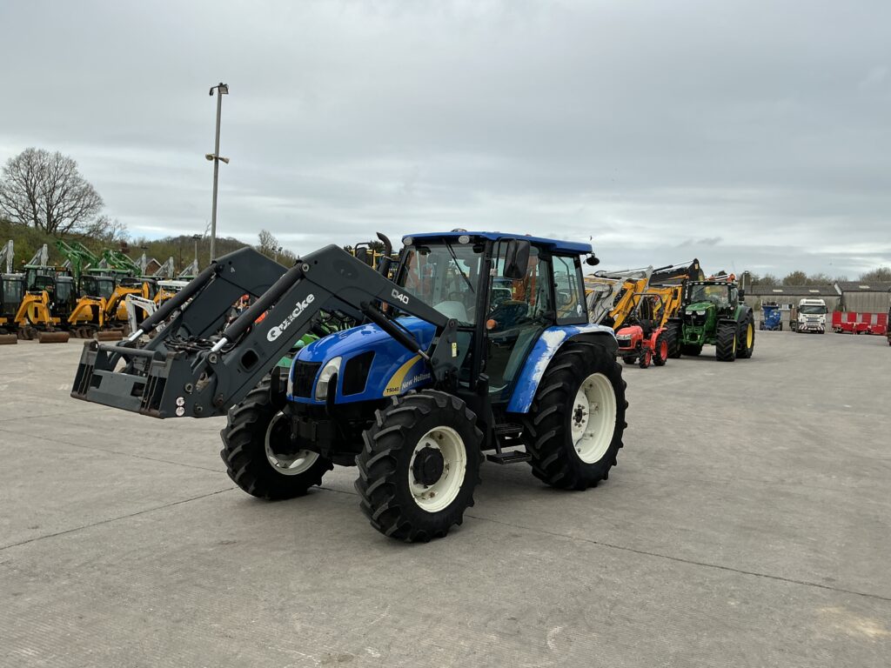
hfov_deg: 63.4
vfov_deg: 49.7
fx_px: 721
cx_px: 446
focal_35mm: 28
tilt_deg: -1.6
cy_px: 334
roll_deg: -1.7
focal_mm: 3
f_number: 1.8
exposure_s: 1/1195
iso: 25
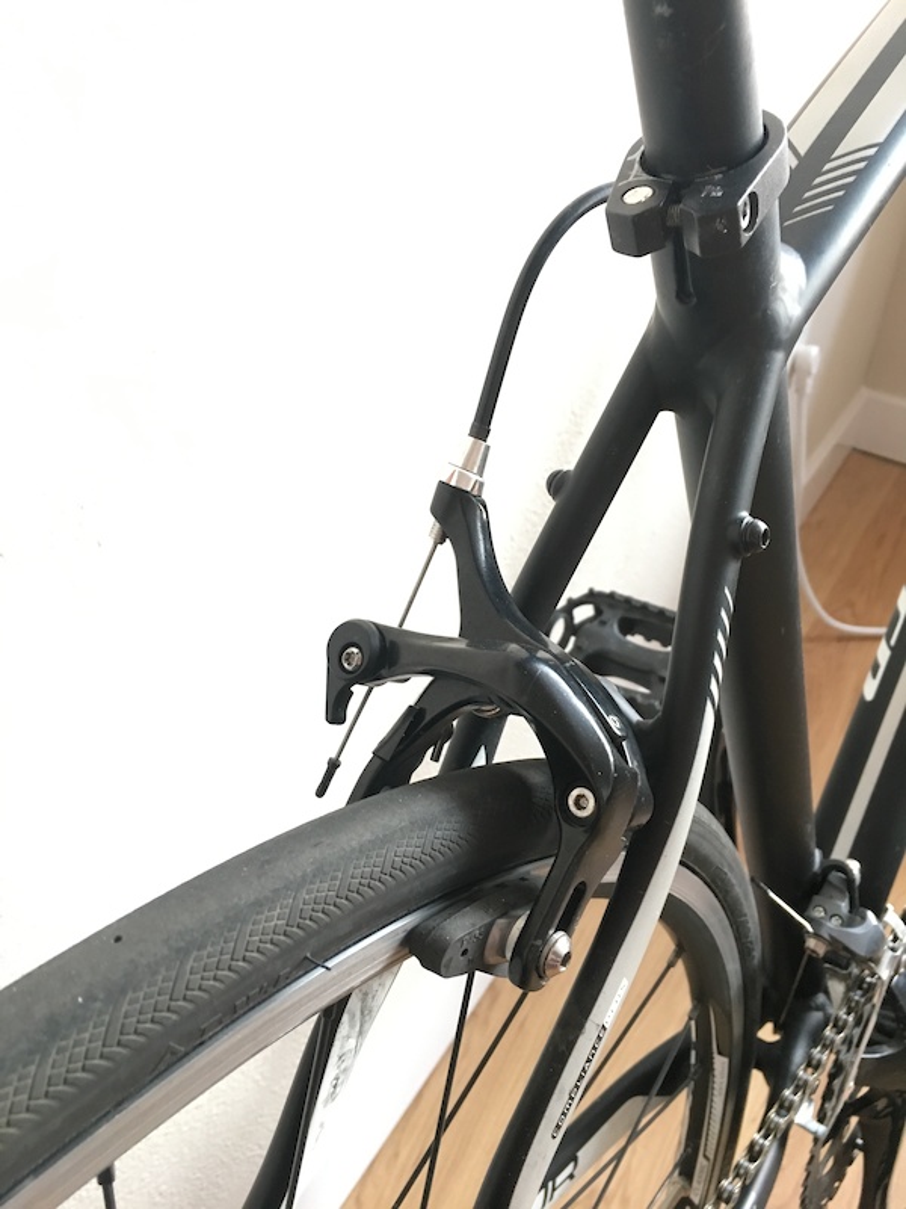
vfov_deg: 61.7
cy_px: 604
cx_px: 453
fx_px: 1012
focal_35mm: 29
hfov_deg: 48.2
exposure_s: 1/30
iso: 100
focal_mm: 4.15
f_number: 2.2
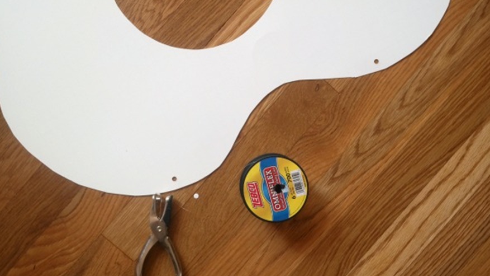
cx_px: 242
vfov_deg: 27.7
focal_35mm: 43
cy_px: 158
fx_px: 559
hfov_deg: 47.4
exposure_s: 1/50
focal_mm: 26
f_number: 4
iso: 400
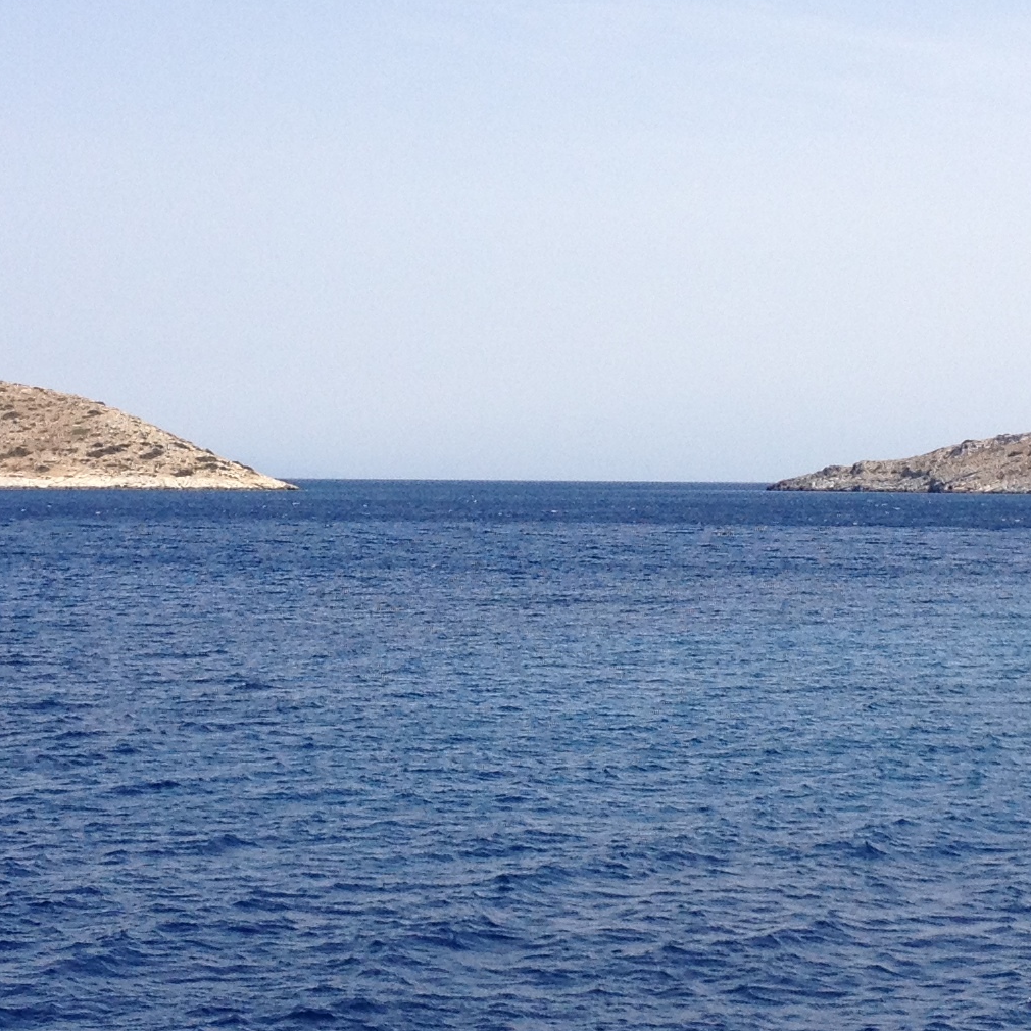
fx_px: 3370
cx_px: 659
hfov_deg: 17.4
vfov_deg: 17.4
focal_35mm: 100
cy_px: 422
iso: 50
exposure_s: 1/1905
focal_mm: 4.28
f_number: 2.4
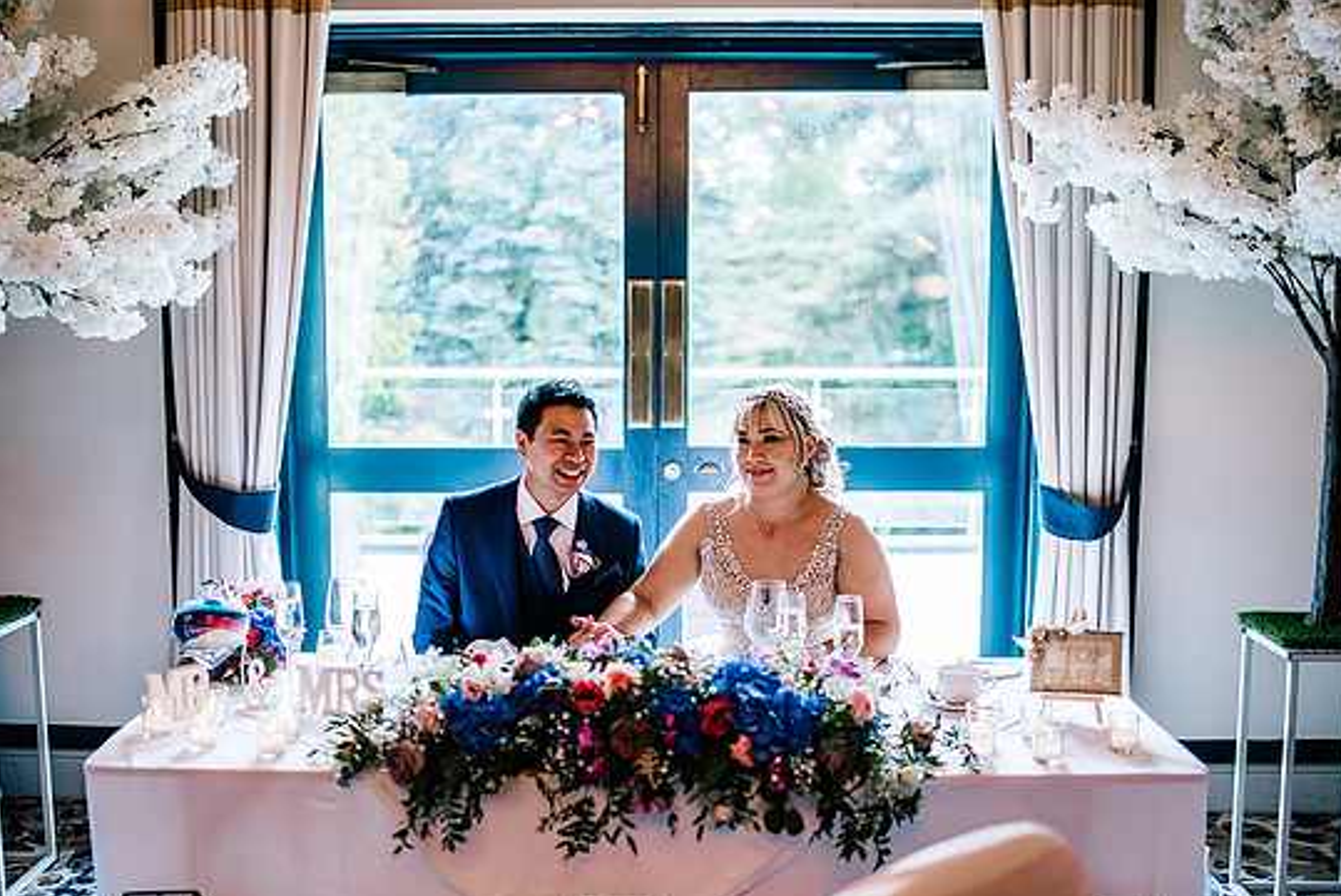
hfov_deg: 50.7
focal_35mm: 38
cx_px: 639
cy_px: 479
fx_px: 1416
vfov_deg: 35.1
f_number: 1.4
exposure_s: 1/250
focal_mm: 35
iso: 125
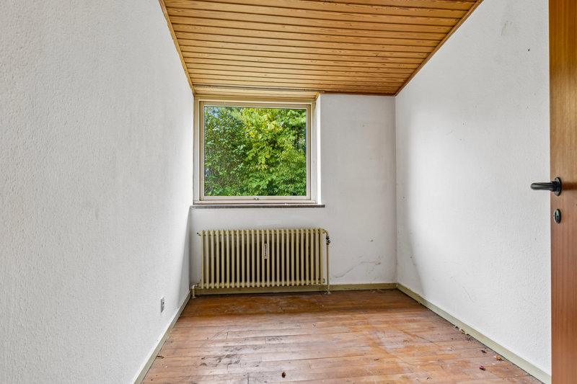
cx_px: 288
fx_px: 361
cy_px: 192
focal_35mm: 22
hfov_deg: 77.3
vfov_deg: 56.1
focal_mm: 15
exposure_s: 1/6
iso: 200
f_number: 8
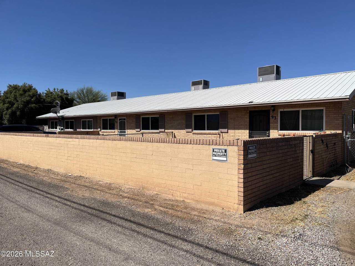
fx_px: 267
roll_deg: -0.1
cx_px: 178
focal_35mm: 26
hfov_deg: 67.3
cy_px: 133
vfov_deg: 53.1
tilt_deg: -1.5
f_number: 1.6
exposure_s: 1/6173
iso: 50
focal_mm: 5.1
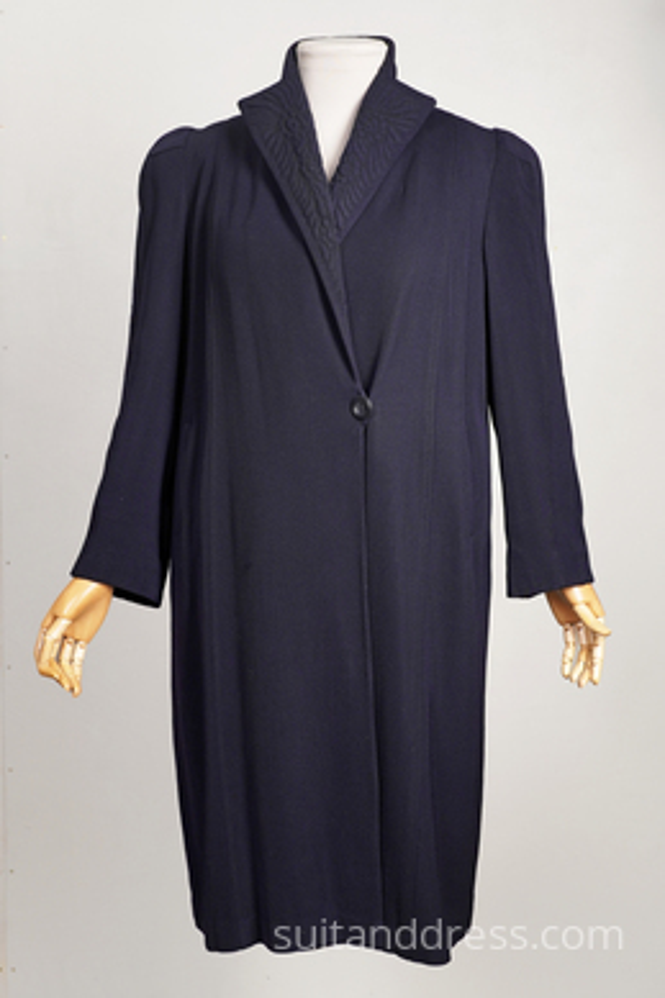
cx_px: 332
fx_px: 1331
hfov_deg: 28.1
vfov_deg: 41.1
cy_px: 499
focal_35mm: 48
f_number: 7.1
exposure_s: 1/25
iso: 320
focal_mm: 32
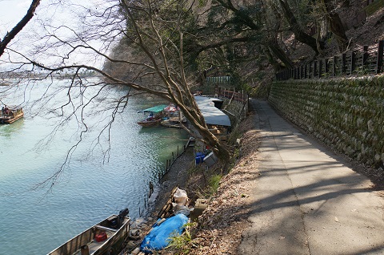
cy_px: 128
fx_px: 287
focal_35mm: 27
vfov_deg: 47.7
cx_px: 192
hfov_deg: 67.5
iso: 100
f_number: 8
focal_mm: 18
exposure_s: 1/125
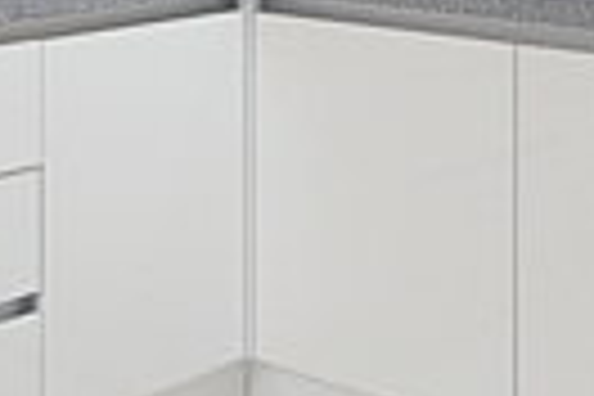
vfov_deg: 13.9
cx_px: 261
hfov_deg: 22.4
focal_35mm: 91
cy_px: -230
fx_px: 1501
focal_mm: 10
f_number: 7.1
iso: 800
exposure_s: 1/30
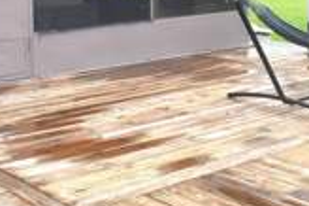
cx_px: 90
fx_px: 677
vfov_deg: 16.5
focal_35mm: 79
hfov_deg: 25.5
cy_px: -44
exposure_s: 1/250
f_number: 8
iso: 200
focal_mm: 18
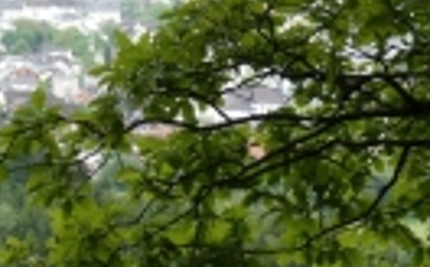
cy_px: -3
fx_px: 2609
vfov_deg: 5.8
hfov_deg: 9.3
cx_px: -21
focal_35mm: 223
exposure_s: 1/100
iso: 80
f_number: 4.4
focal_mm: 11.7
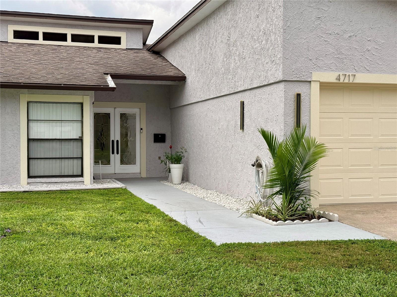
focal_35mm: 48
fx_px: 550
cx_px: 198
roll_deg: +0.2
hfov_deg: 39.7
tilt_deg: +0.2
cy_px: 148
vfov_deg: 30.3
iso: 80
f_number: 1.78
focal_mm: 6.76
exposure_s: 1/706
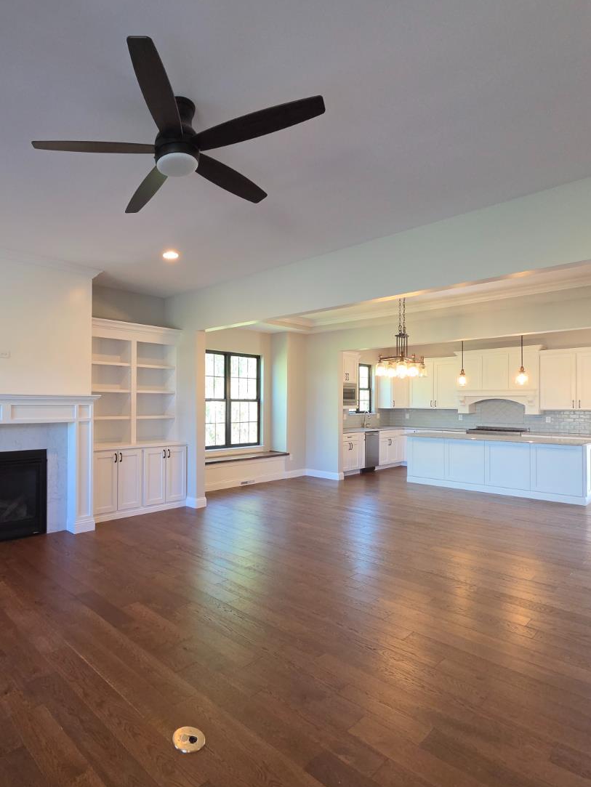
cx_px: 173
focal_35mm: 18
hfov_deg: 68.5
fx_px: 410
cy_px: 401
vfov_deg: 87.7
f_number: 2.2
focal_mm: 2.2
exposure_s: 1/120
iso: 400
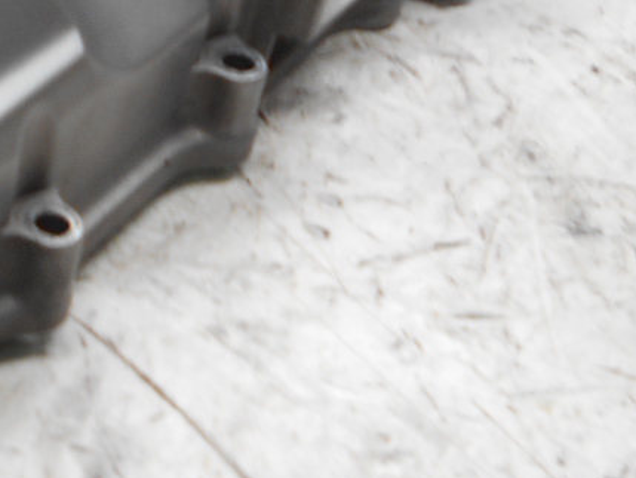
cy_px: 190
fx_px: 1783
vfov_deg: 15.2
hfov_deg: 17.9
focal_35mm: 97
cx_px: -344
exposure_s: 1/50
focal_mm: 4.6
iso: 80
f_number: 3.2
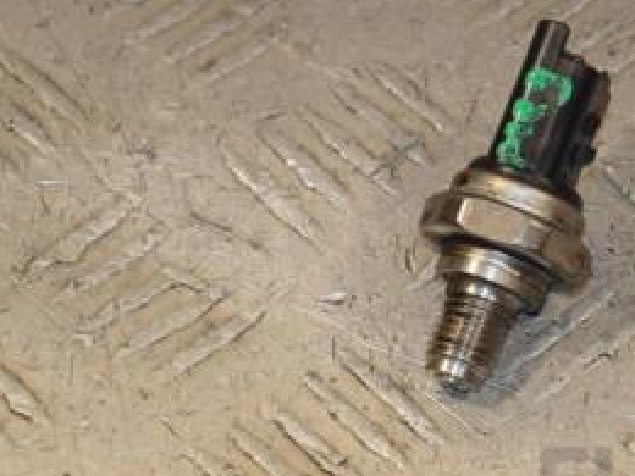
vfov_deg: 5.2
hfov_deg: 7.0
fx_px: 5193
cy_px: 159
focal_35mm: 283
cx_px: 493
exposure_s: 1/200
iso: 800
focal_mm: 85
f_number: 7.1
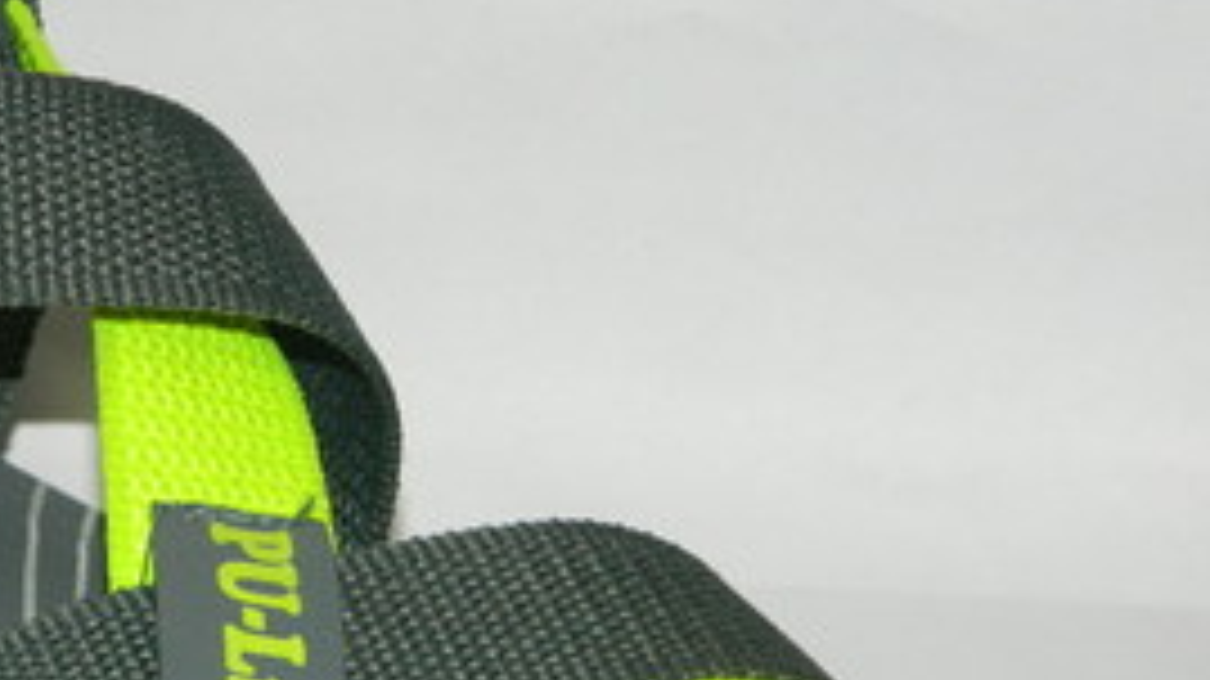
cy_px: 633
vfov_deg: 7.1
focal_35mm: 170
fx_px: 5452
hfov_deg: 12.6
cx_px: 189
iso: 200
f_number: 4.2
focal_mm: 15.1
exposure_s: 1/50
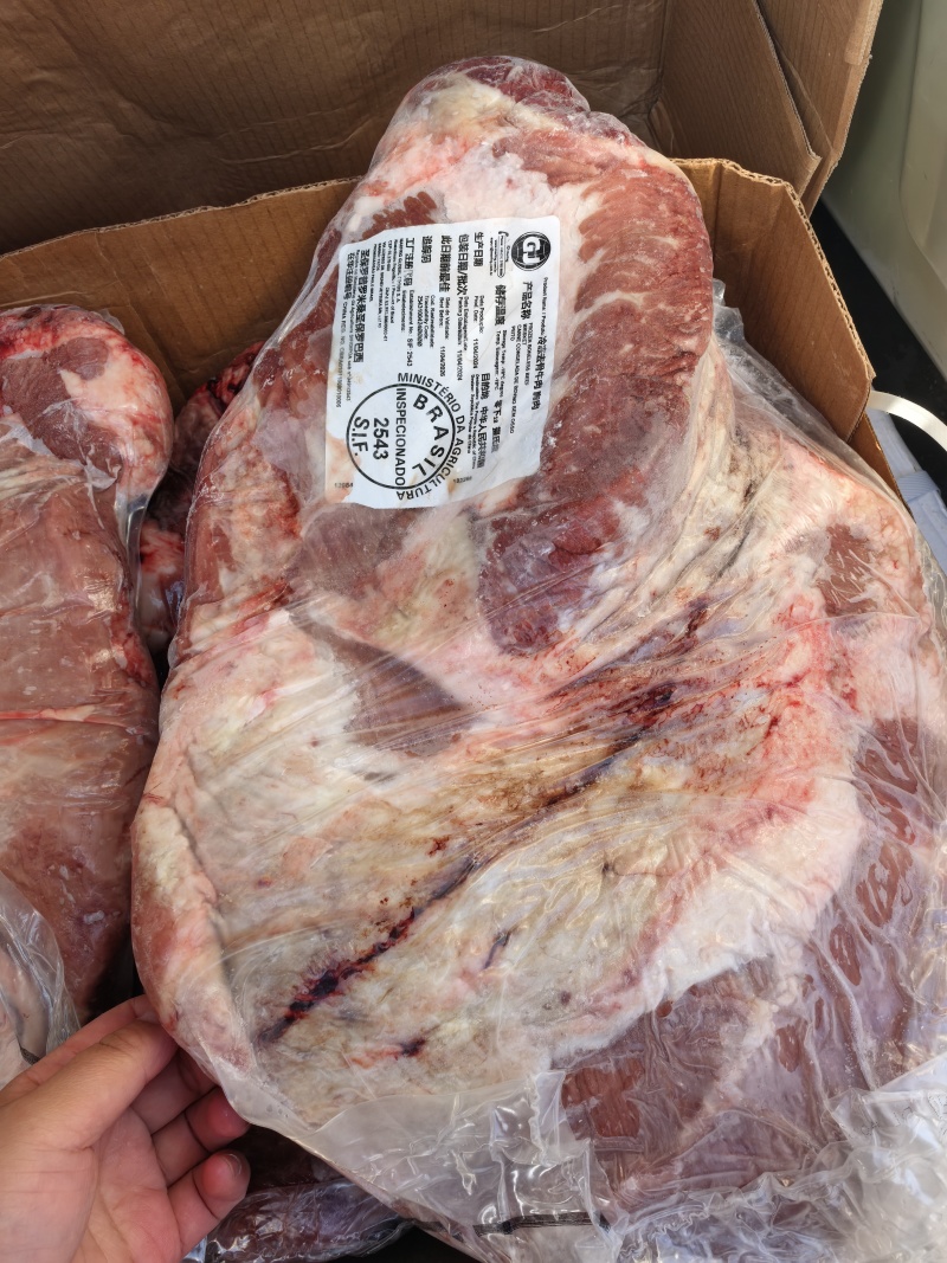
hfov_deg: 51.3
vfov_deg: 65.3
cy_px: 632
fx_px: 985
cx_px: 474
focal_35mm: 27
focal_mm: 6.98
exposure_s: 1/100
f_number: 4
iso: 80
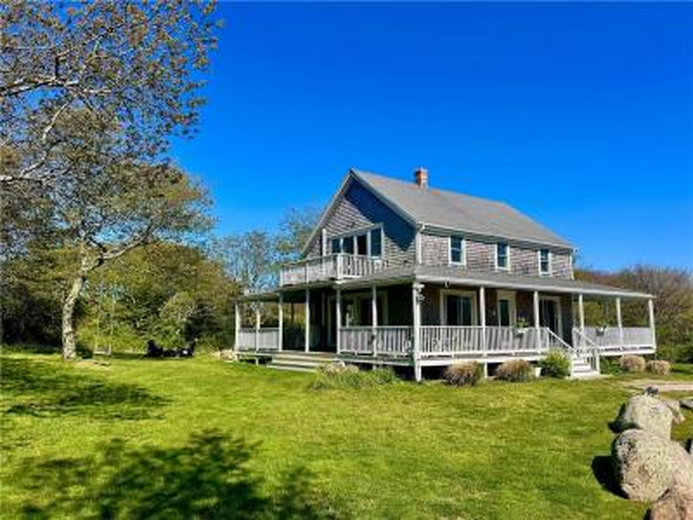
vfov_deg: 53.1
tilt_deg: +7.4
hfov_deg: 67.3
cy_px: 260
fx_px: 521
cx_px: 346
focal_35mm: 26
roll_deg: +0.4
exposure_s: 1/4444
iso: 50
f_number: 1.5
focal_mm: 5.7
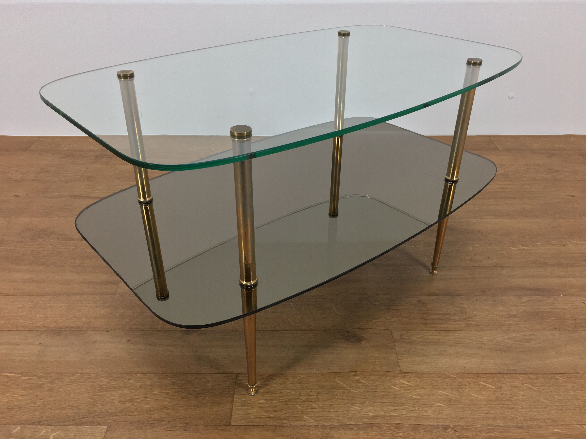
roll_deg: +0.2
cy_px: 220
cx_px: 293
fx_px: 491
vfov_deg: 48.2
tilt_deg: -31.5
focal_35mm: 29
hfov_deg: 61.7
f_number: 2.2
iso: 40
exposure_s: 1/33
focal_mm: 4.15
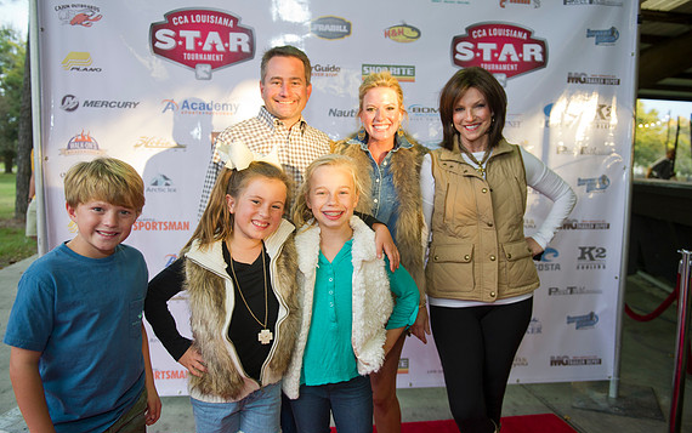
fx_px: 547
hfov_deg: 64.6
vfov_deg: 43.2
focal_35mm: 29
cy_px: 215
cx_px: 342
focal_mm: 28
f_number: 3.2
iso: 640
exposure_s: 1/160
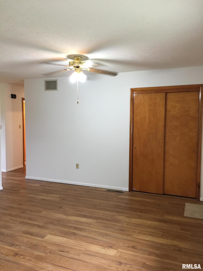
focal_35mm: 29
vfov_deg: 61.7
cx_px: 102
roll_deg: +0.3
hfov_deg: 48.2
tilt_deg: -3.2
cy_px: 136
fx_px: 227
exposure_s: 1/15
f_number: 2.2
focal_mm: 4.15
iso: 50
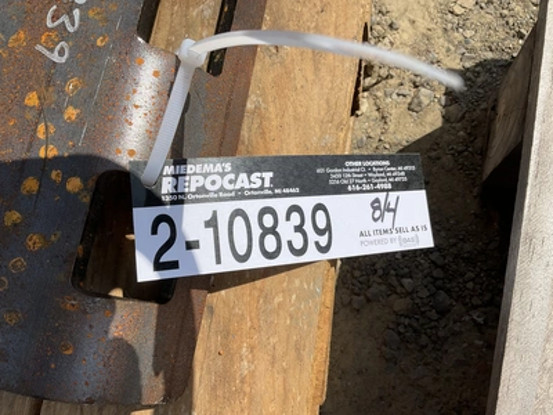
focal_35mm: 29
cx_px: 276
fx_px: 463
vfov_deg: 48.2
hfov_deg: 61.7
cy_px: 208
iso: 25
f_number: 1.8
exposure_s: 1/3322
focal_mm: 3
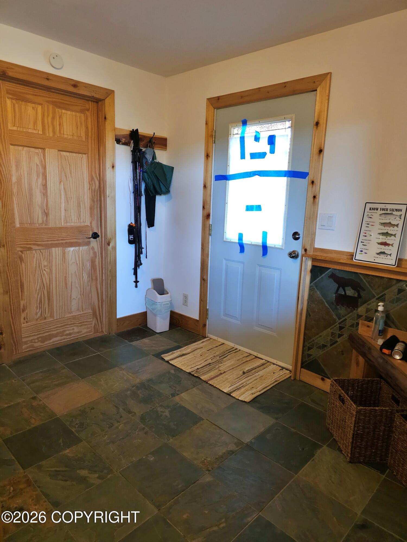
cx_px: 204
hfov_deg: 58.9
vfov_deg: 73.9
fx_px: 361
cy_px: 271
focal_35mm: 23
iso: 320
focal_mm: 6.3
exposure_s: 1/40
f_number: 1.7
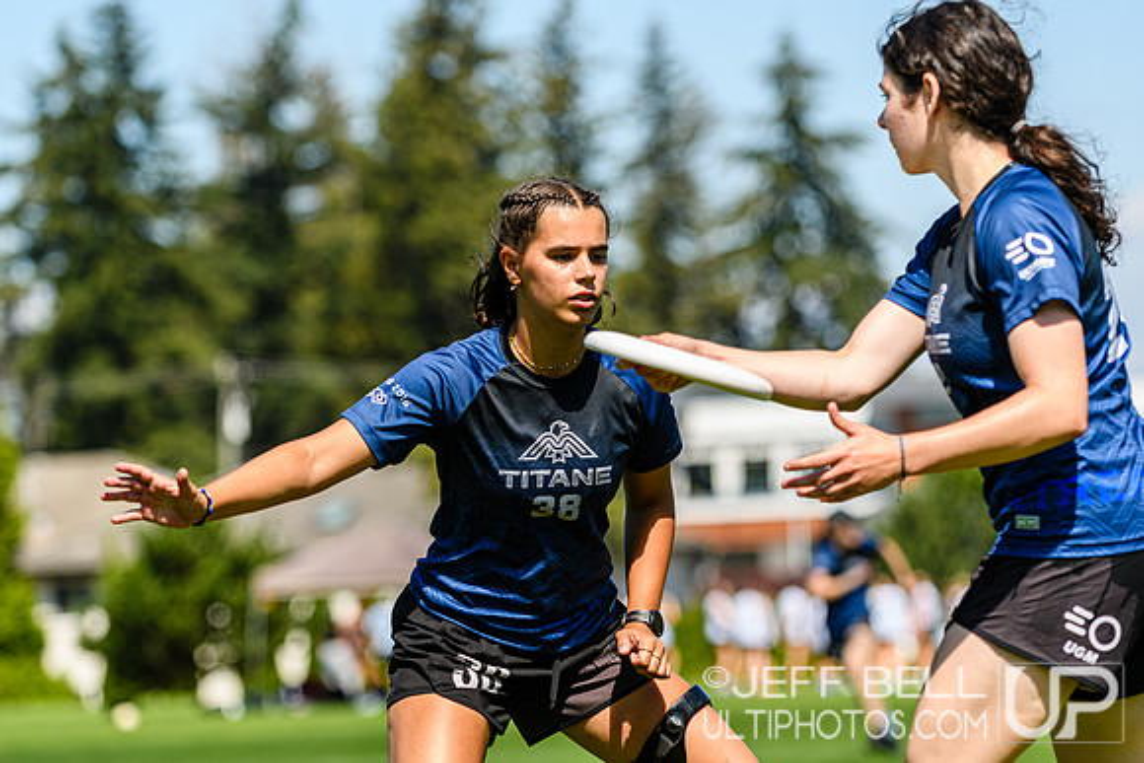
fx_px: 6198
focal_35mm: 195
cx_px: 572
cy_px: 382
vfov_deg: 7.0
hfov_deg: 10.5
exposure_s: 1/1250
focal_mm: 130
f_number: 3.2
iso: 140
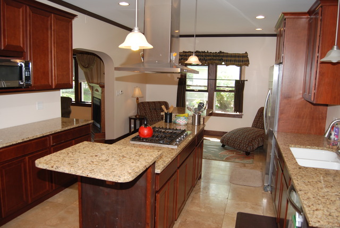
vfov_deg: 48.0
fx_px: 255
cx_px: 170
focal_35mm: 27
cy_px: 114
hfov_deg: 67.3
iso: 200
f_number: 5
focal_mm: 18
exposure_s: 1/60
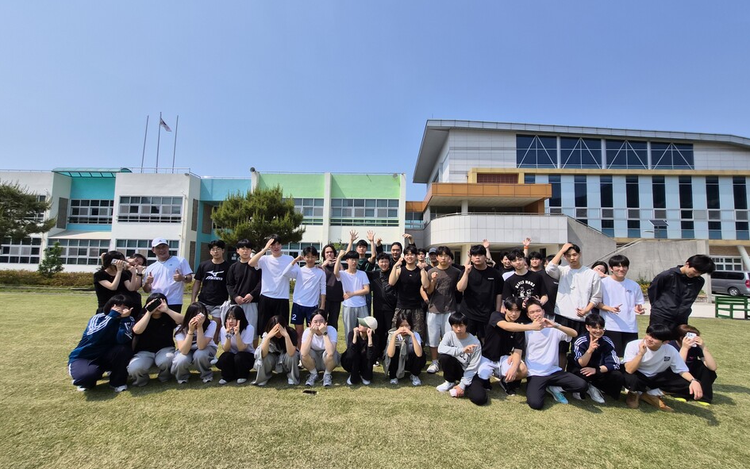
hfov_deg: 105.3
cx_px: 379
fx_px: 286
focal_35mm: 14
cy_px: 245
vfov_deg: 78.6
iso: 25
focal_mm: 1.7
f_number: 2.2
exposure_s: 1/1852
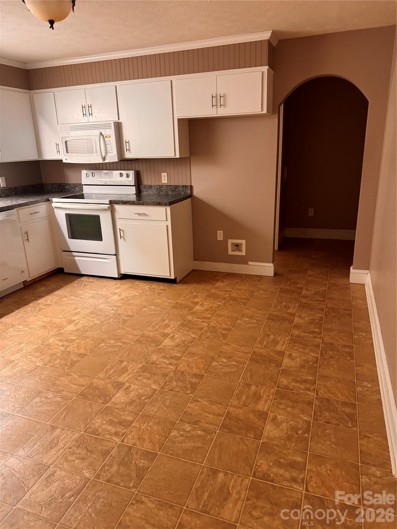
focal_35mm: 24
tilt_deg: -15.7
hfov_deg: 56.8
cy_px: 264
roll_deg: +1.6
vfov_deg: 71.6
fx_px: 367
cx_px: 198
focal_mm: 6.76
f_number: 1.78
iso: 500
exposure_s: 1/60
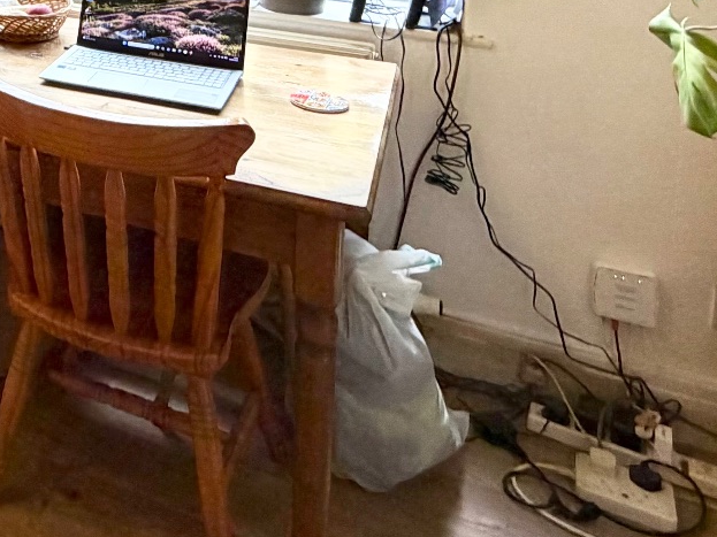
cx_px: -130
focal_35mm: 46
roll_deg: +0.5
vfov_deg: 26.7
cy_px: -159
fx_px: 953
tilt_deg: -3.7
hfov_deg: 33.9
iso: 250
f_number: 2.2
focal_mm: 2.22
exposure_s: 1/121
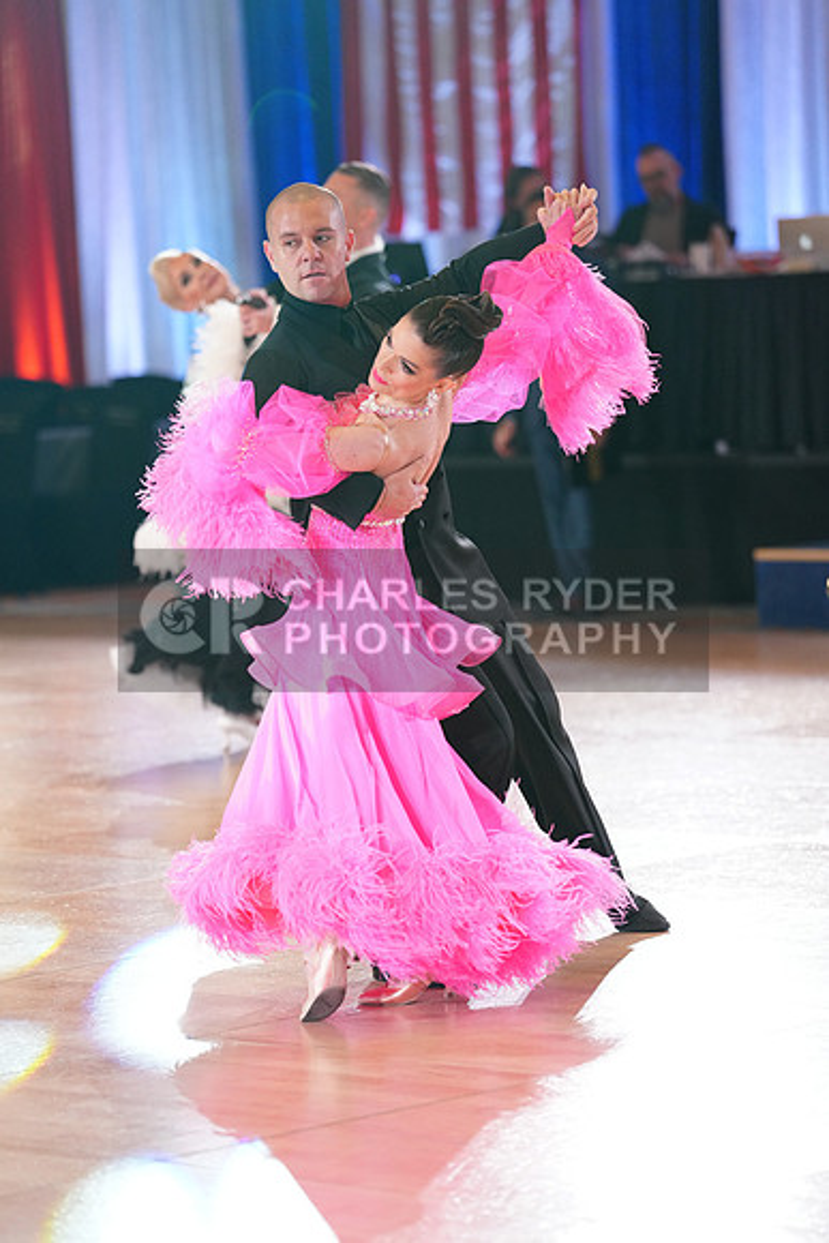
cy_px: 622
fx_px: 4971
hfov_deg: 9.5
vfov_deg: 14.2
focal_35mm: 144
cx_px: 414
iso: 2500
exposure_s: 1/500
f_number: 2.8
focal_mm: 144
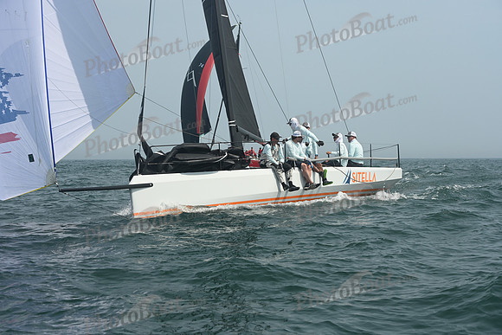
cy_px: 168
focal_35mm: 78
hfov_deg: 26.0
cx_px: 251
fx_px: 1088
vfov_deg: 17.5
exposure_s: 1/1250
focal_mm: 78
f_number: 8
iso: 320
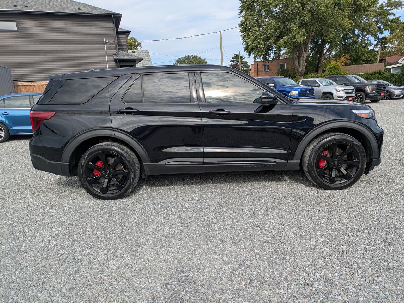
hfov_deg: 69.4
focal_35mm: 25
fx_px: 292
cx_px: 202
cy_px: 152
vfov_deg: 54.9
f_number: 1.89
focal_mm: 5.43
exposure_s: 1/1420
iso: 44
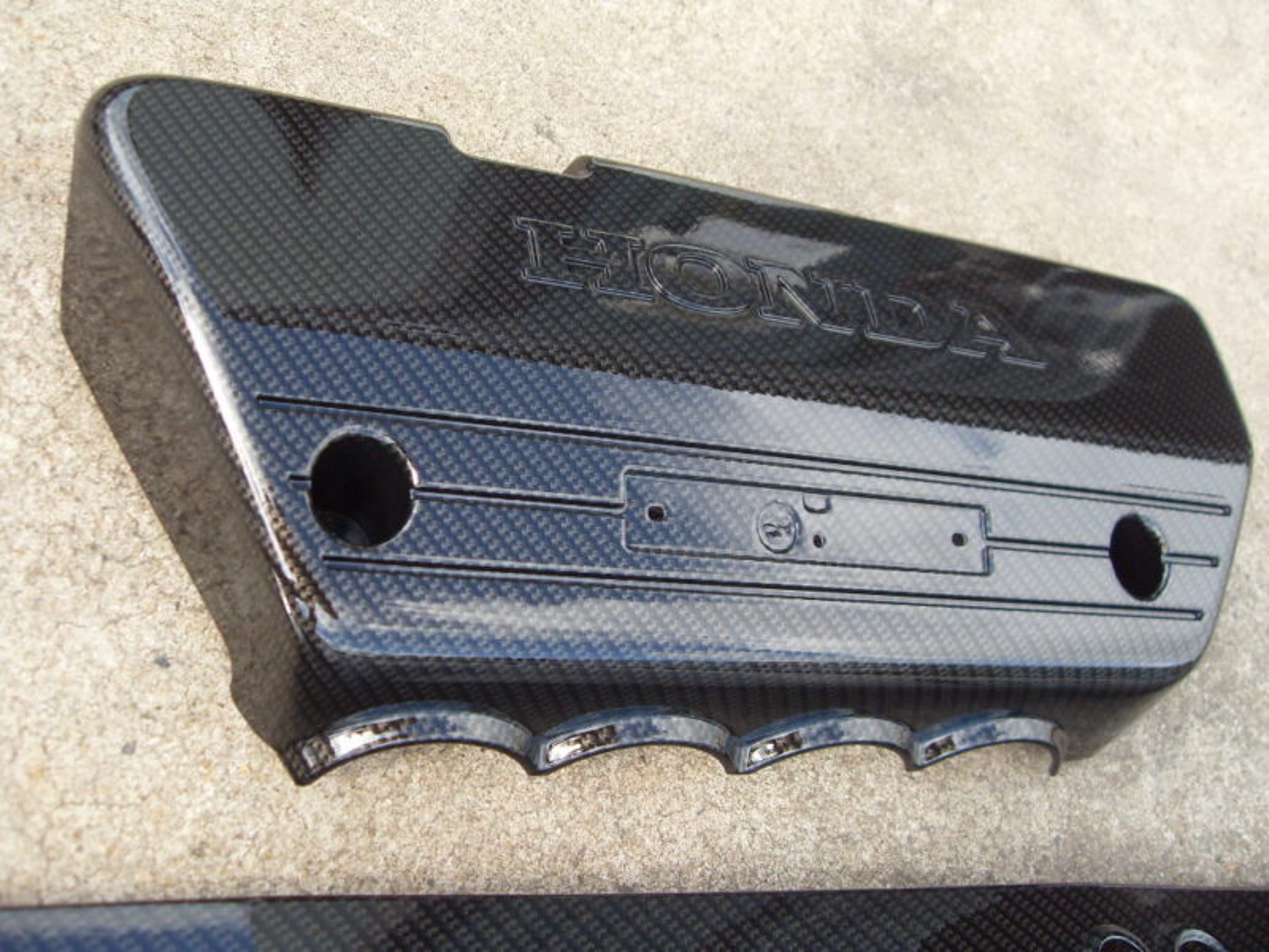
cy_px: 476
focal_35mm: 35
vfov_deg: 40.7
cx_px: 634
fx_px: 1283
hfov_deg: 52.6
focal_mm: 6.3
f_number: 2.8
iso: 80
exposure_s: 1/250
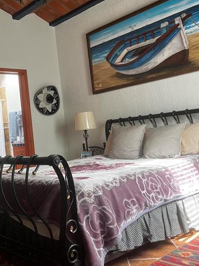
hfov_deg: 36.1
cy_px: 102
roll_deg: +5.7
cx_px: 52
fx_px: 299
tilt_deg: +5.3
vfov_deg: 47.5
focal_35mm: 39
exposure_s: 1/60
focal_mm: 5.7
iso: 125
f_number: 1.5
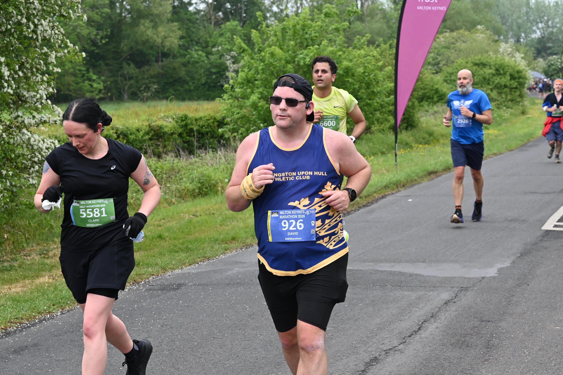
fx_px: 1329
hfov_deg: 23.9
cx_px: 314
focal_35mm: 85
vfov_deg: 16.1
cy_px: 201
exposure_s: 1/800
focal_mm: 73
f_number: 8
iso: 2000
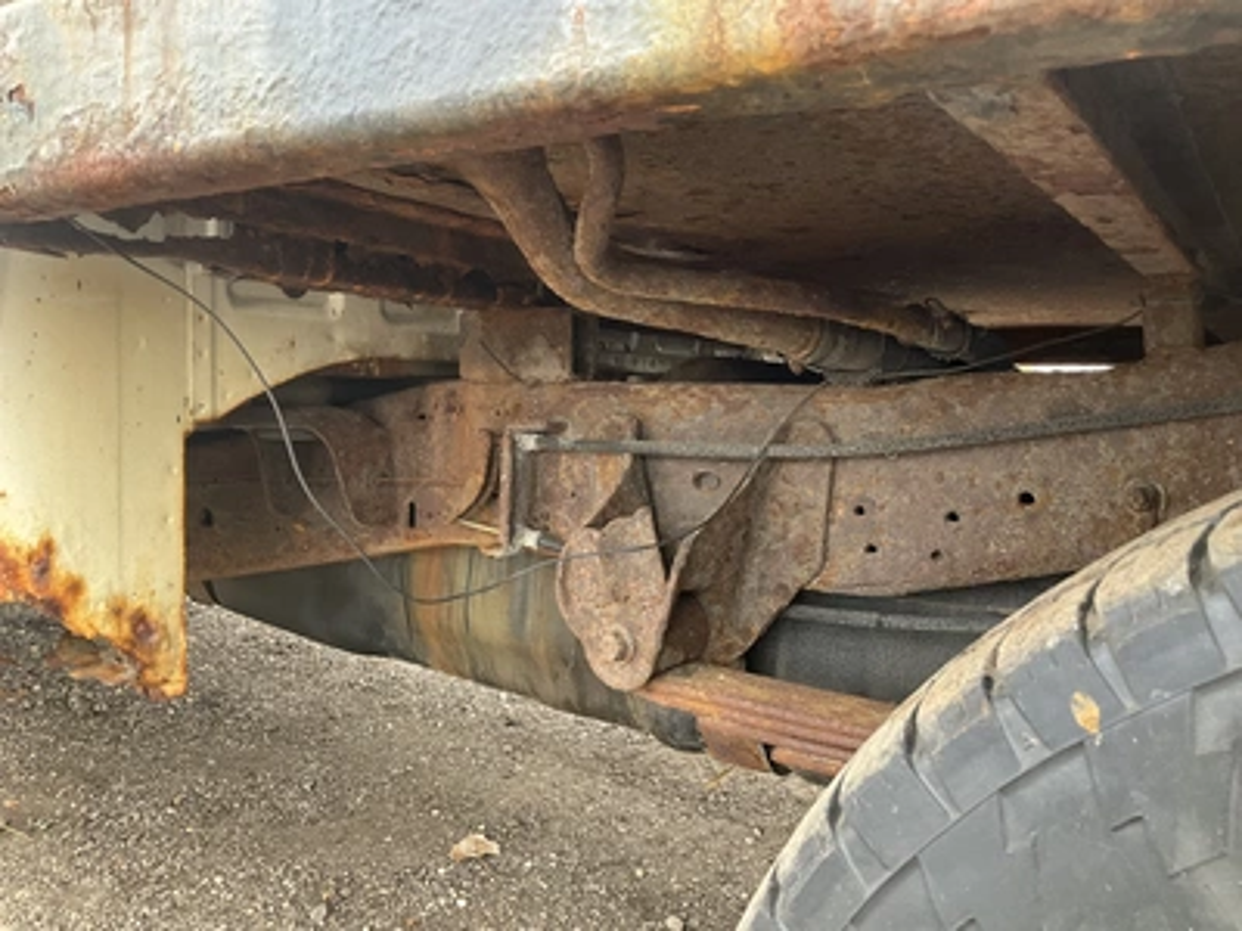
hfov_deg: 61.7
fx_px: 1041
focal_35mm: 29
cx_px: 621
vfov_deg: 48.2
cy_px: 466
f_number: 1.8
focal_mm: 3
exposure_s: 1/63
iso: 64
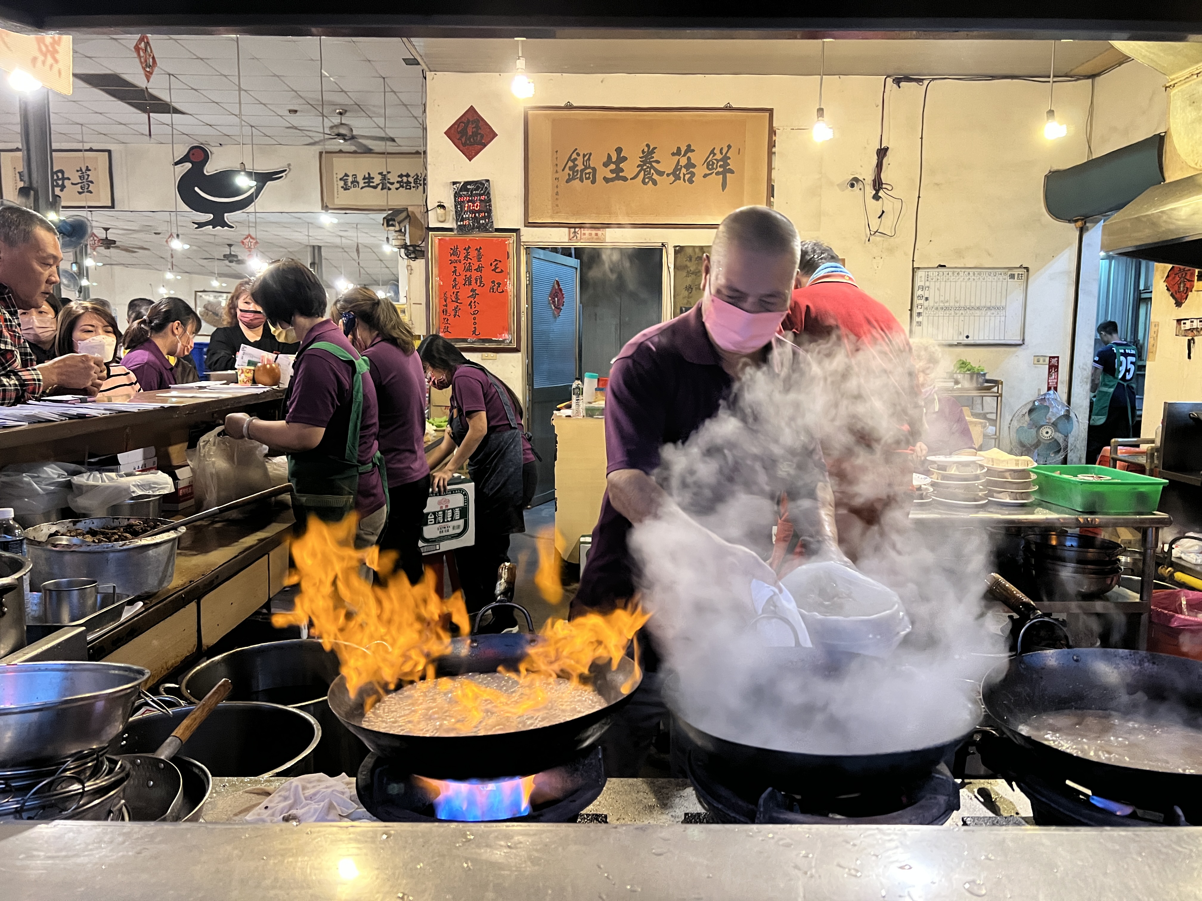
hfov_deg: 67.3
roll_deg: +0.1
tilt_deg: -7.1
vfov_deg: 53.1
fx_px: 903
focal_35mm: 26
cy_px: 450
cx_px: 601
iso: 400
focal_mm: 5.7
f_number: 1.5
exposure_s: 1/40
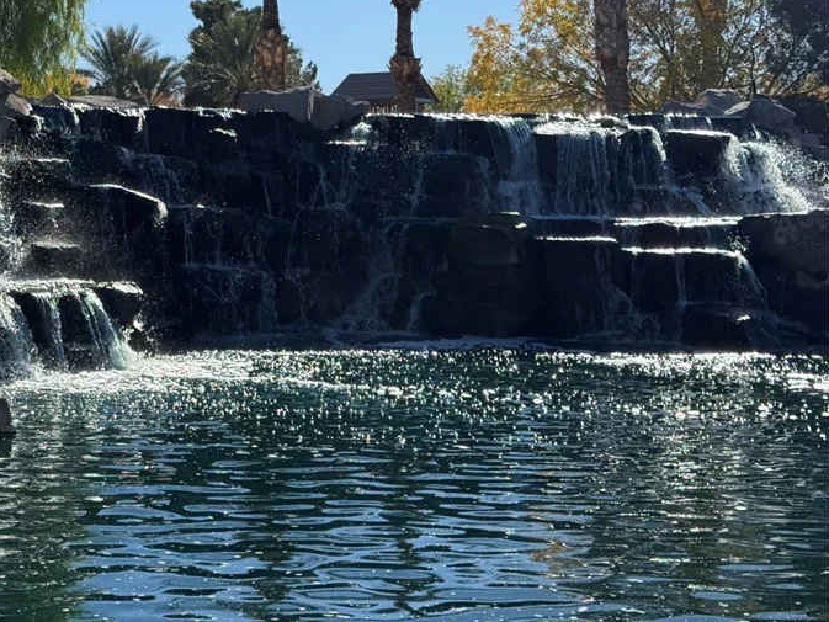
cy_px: 232
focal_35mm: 73
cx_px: 202
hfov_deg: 26.3
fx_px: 1749
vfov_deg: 20.1
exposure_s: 1/4587
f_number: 1.78
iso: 64
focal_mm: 6.76
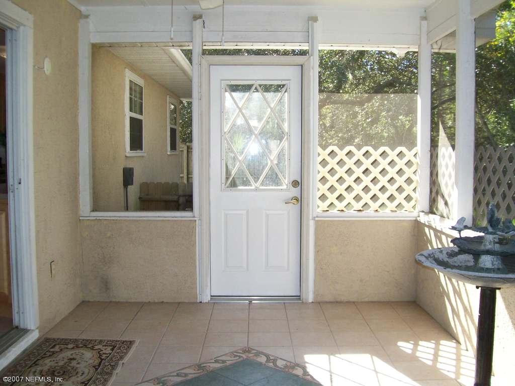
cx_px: 258
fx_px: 536
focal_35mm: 36
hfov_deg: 51.4
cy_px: 193
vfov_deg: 39.7
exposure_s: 1/275
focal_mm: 6
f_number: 2.7
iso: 140
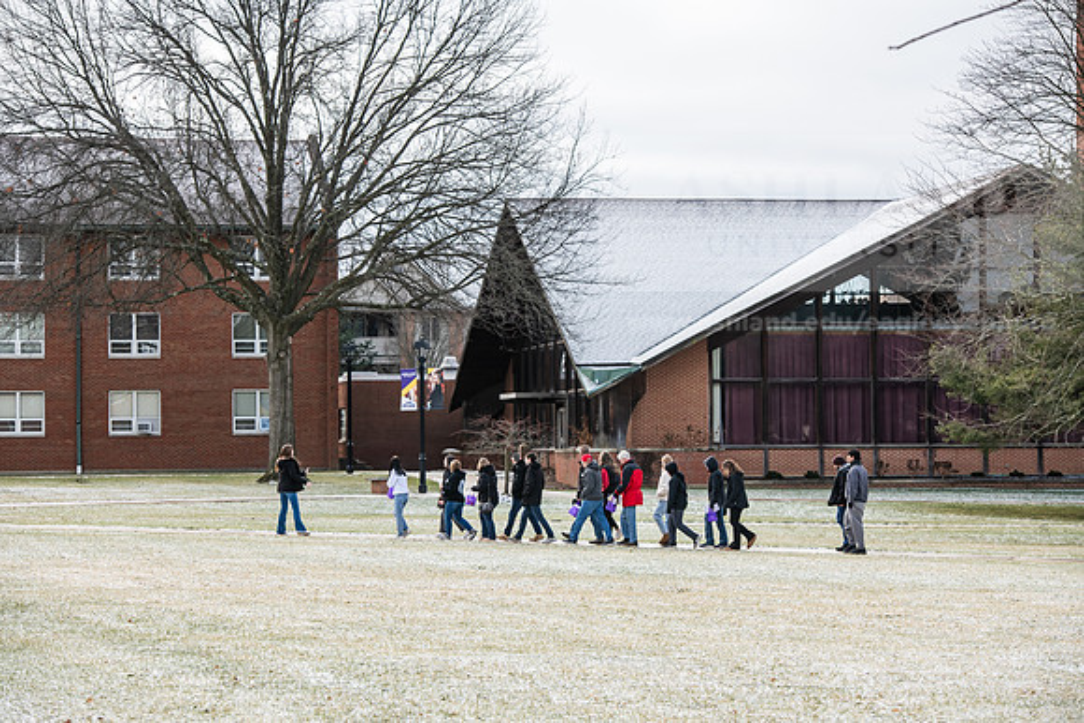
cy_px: 362
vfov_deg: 12.5
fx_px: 3313
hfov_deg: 18.6
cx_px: 542
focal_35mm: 110
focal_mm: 110
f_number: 5
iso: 320
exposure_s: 1/640
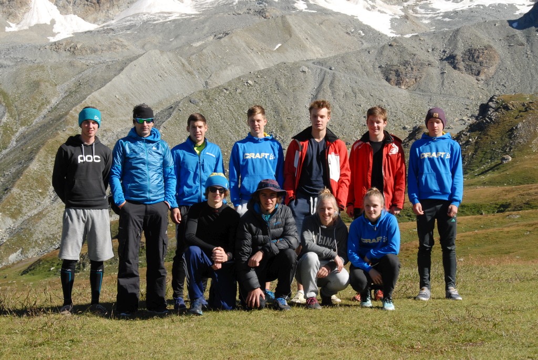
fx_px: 1257
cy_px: 180
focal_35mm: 84
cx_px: 269
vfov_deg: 16.3
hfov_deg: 24.2
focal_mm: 56
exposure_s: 1/100
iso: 200
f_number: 16
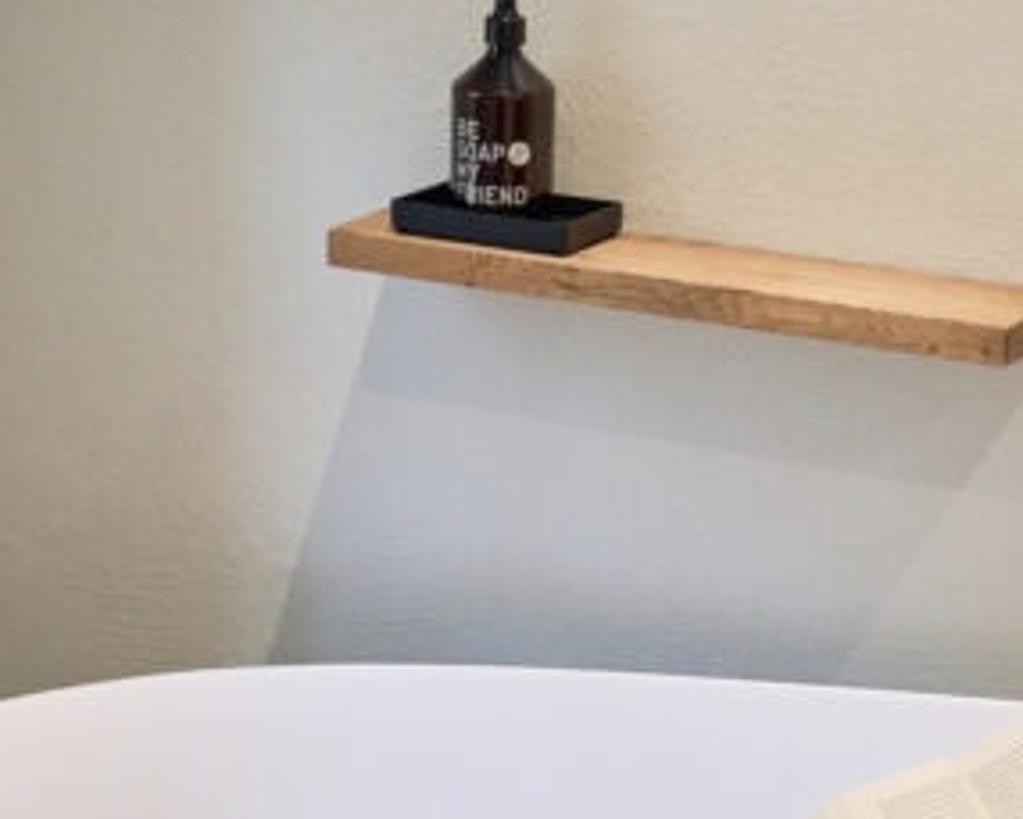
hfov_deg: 15.8
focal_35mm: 121
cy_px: 851
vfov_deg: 12.6
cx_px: 808
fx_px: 3665
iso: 800
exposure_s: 1/200
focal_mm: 48
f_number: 2.8
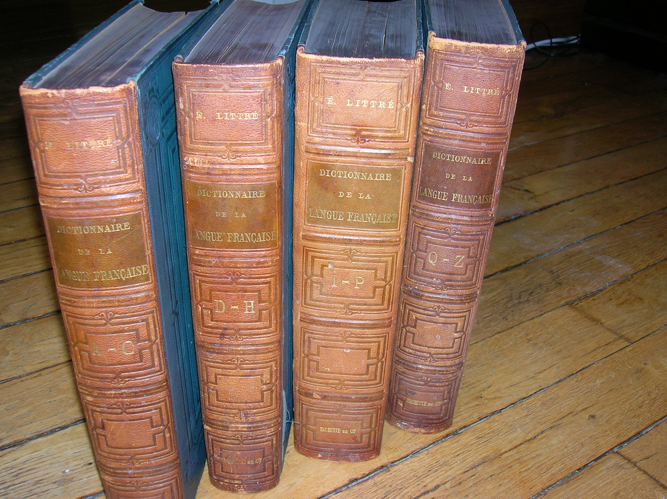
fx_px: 732
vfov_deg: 37.7
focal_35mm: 38
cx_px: 334
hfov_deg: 49.0
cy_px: 250
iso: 50
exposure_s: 1/60.1
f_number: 3
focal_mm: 6.4
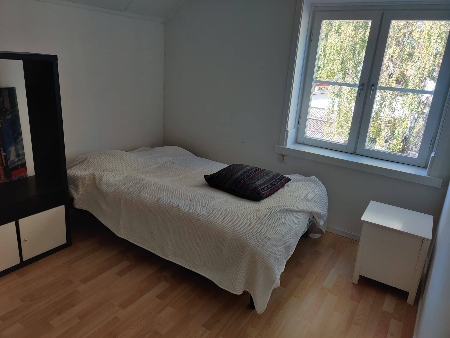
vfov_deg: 51.4
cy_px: 169
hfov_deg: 65.3
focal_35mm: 27
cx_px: 225
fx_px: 351
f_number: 1.65
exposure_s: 1/50
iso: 250
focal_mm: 4.75
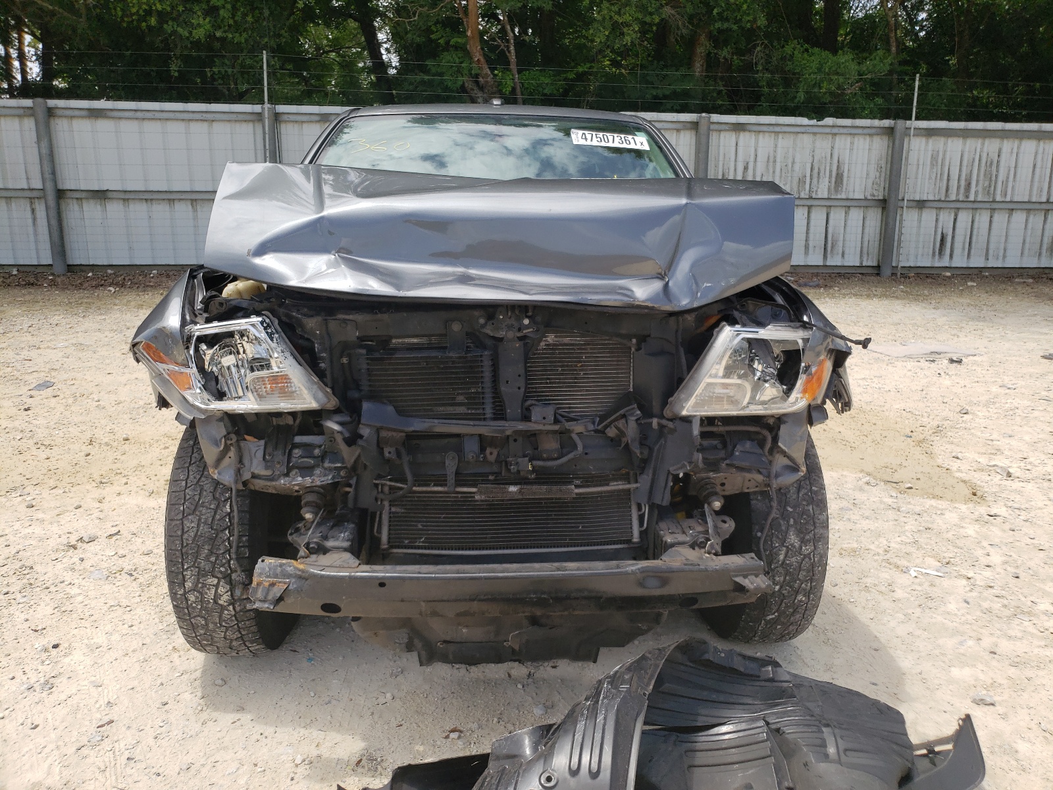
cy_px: 395
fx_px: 791
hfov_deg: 67.3
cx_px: 526
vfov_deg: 53.1
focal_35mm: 26
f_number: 1.5
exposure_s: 1/2000
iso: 50
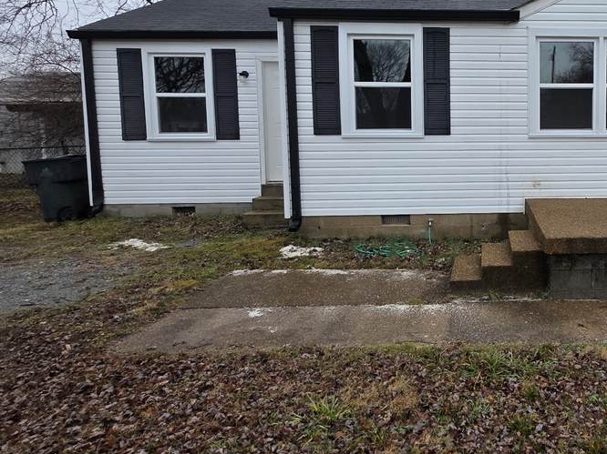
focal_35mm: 25
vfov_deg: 54.3
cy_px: 171
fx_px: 438
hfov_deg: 60.7
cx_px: 525
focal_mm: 2.2
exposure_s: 1/120
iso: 50
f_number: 1.9
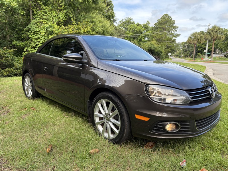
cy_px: 86
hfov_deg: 67.3
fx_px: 171
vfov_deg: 53.1
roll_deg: +1.3
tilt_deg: -12.7
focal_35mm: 26
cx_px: 114
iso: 64
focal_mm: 5.96
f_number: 1.6
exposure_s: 1/782
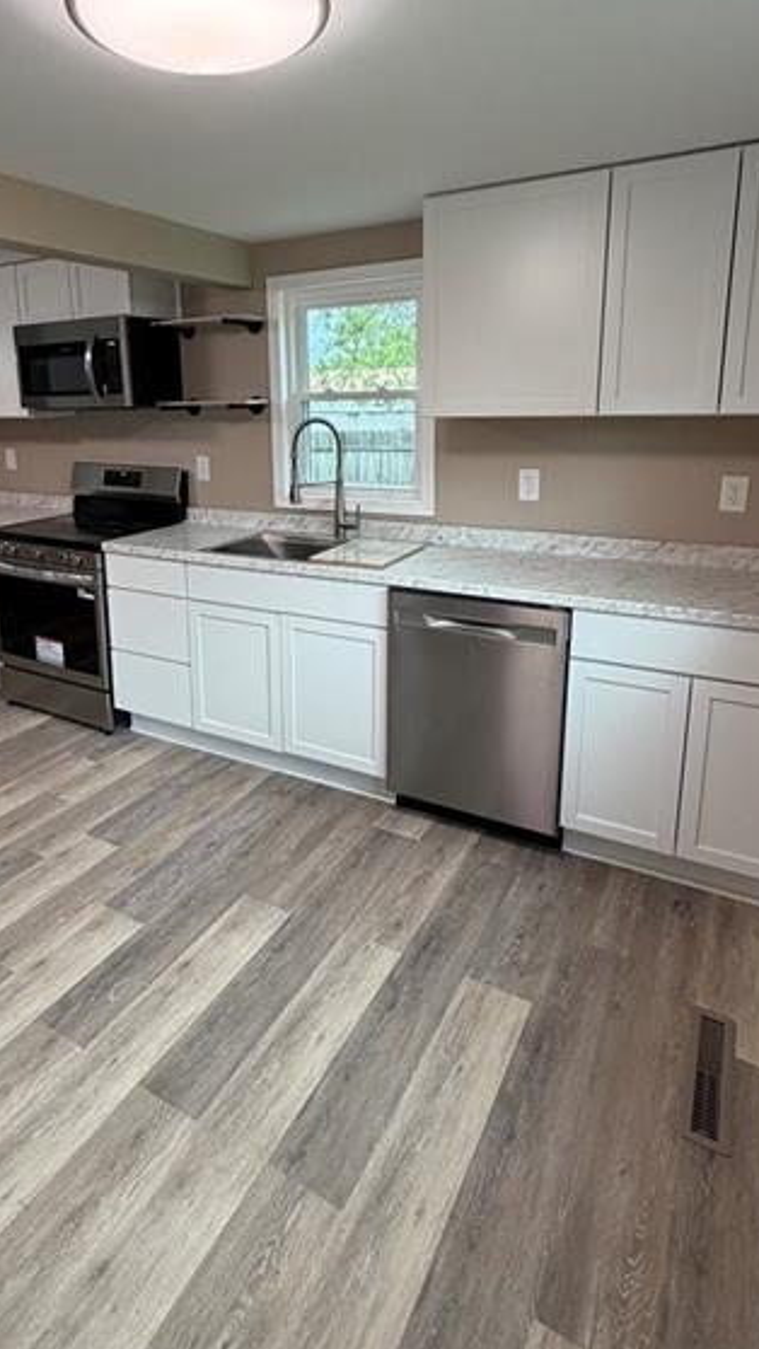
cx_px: 288
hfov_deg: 53.1
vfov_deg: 83.1
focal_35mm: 21
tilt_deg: -11.8
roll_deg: +1.3
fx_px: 751
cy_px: 558
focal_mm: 2.22
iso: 200
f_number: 2.2
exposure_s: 1/120
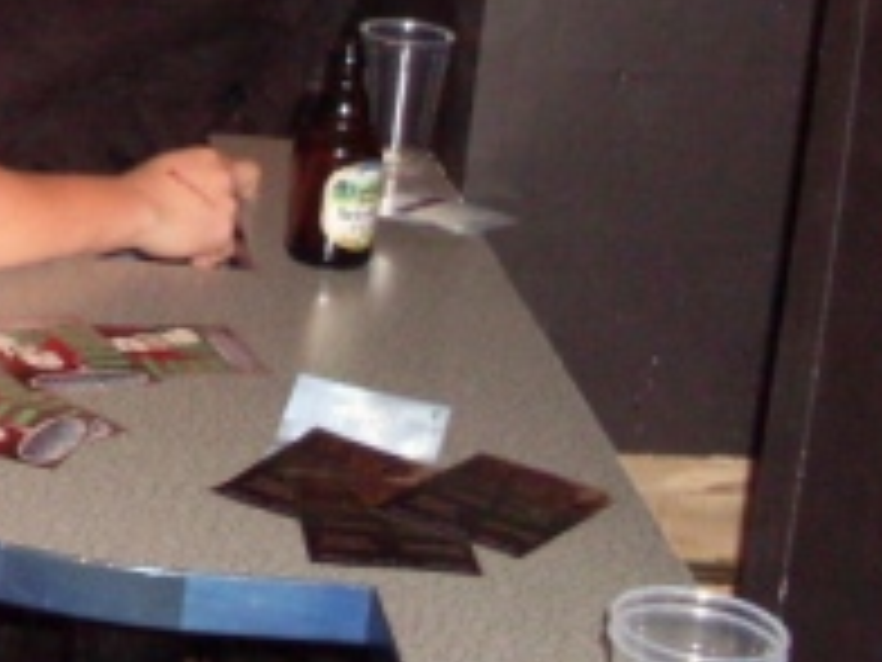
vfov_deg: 11.9
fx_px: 3058
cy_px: -268
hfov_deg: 15.5
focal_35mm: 120
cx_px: -328
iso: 240
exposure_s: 1/45
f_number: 2.8
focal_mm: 6.3
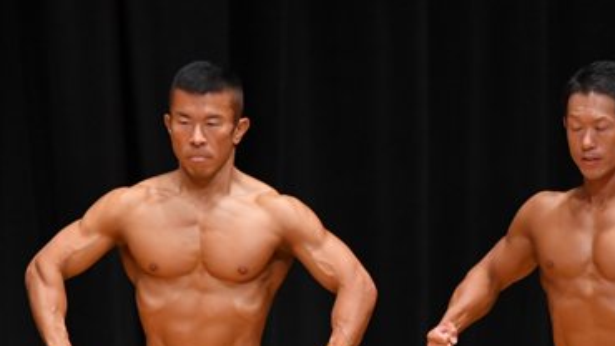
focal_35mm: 625
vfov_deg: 1.9
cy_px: 426
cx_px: 586
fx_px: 10191
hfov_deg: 3.5
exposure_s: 1/400
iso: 4000
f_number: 5.6
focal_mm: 190
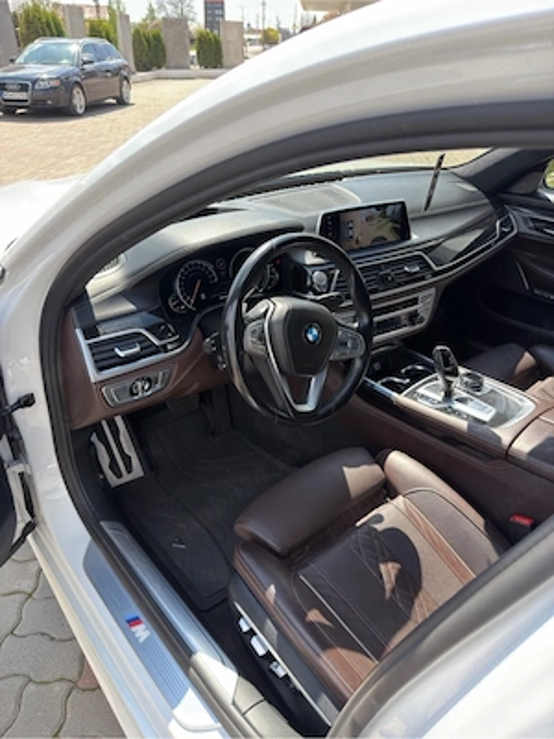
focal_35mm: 24
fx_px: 512
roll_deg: -2.3
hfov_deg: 56.8
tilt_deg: -32.4
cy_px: 370
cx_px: 277
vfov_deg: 71.6
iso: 80
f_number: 1.78
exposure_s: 1/958
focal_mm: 6.76
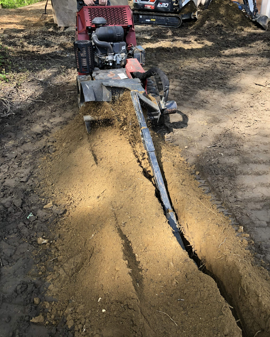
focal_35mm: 30
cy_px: 162
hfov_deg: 48.5
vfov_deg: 58.7
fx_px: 300
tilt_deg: -32.6
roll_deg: -0.2
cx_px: 138
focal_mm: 3.99
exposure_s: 1/167
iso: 20
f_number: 1.8
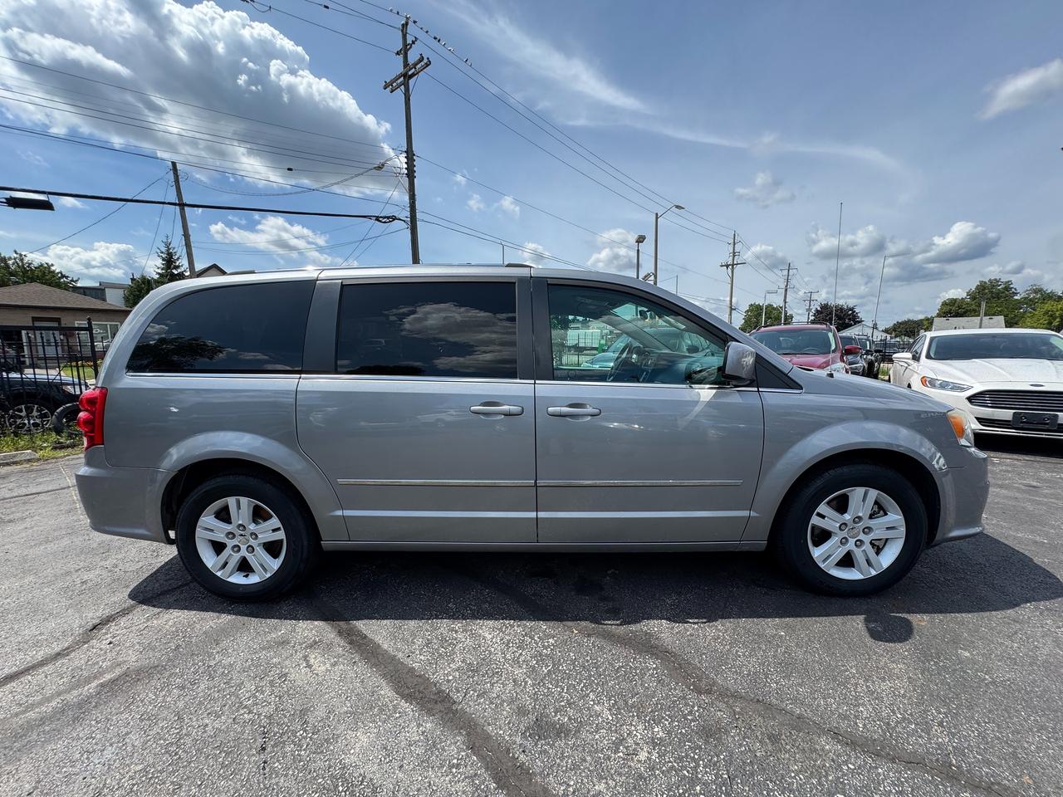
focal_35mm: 14
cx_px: 532
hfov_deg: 102.1
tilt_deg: -6.9
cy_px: 398
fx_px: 430
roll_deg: +1.1
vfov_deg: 85.7
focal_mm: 2.22
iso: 50
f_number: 2.2
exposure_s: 1/1160
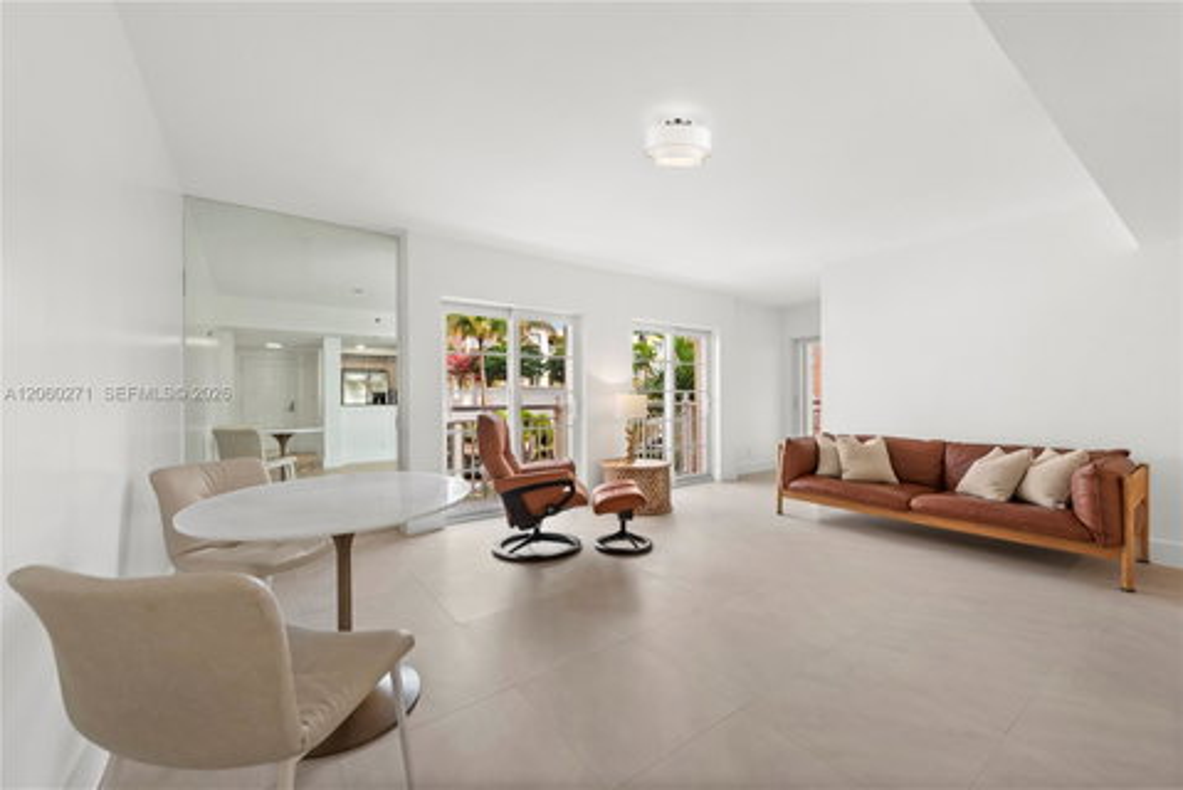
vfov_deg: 81.3
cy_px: 395
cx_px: 592
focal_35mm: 14
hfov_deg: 104.2
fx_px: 460
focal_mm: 14
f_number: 8
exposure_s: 1/15
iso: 320
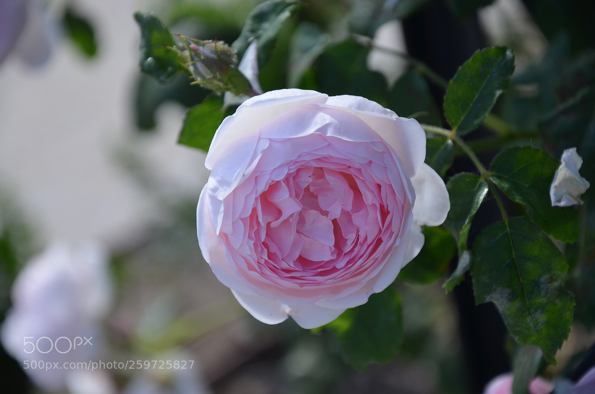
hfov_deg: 13.1
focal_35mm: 158
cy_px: 197
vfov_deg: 8.7
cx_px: 298
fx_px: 2597
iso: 320
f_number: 5.6
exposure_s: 1/500
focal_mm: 105
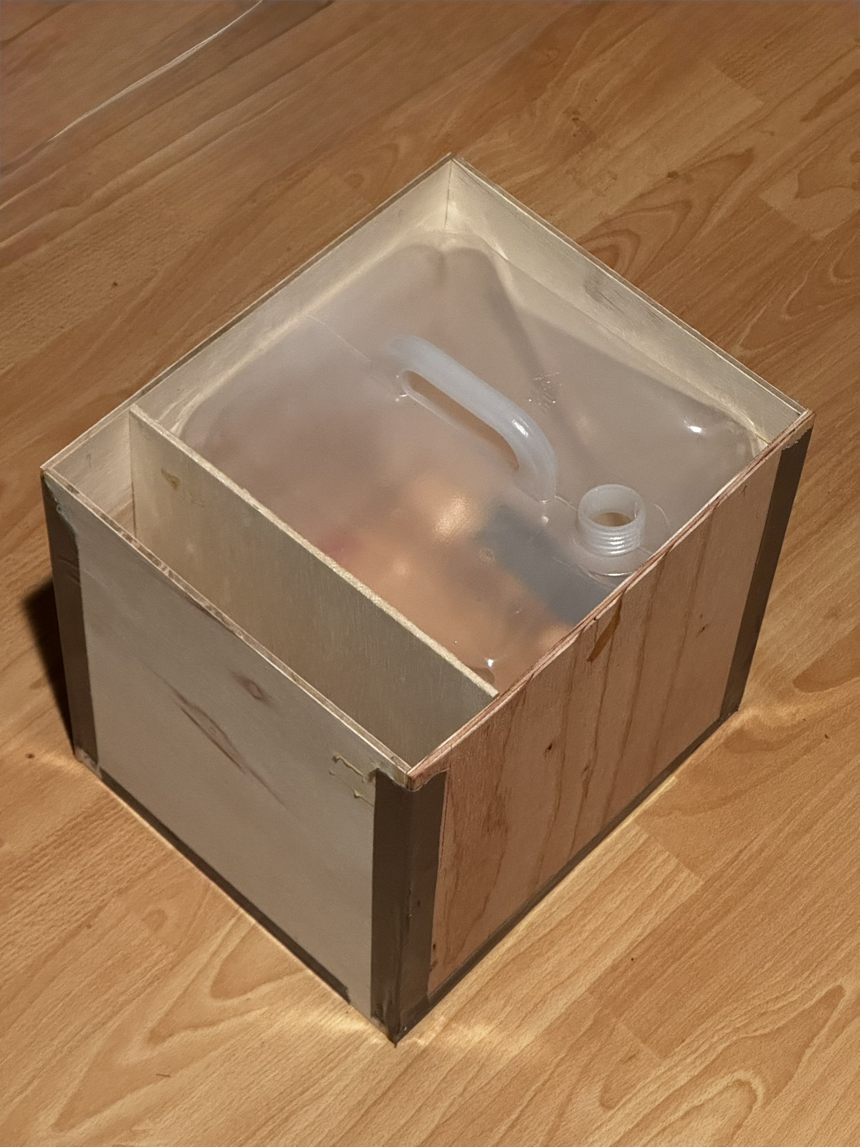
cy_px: 574
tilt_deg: -54.5
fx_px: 2551
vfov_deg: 25.3
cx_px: 430
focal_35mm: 77
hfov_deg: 19.1
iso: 640
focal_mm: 9
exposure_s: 1/40
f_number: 2.8
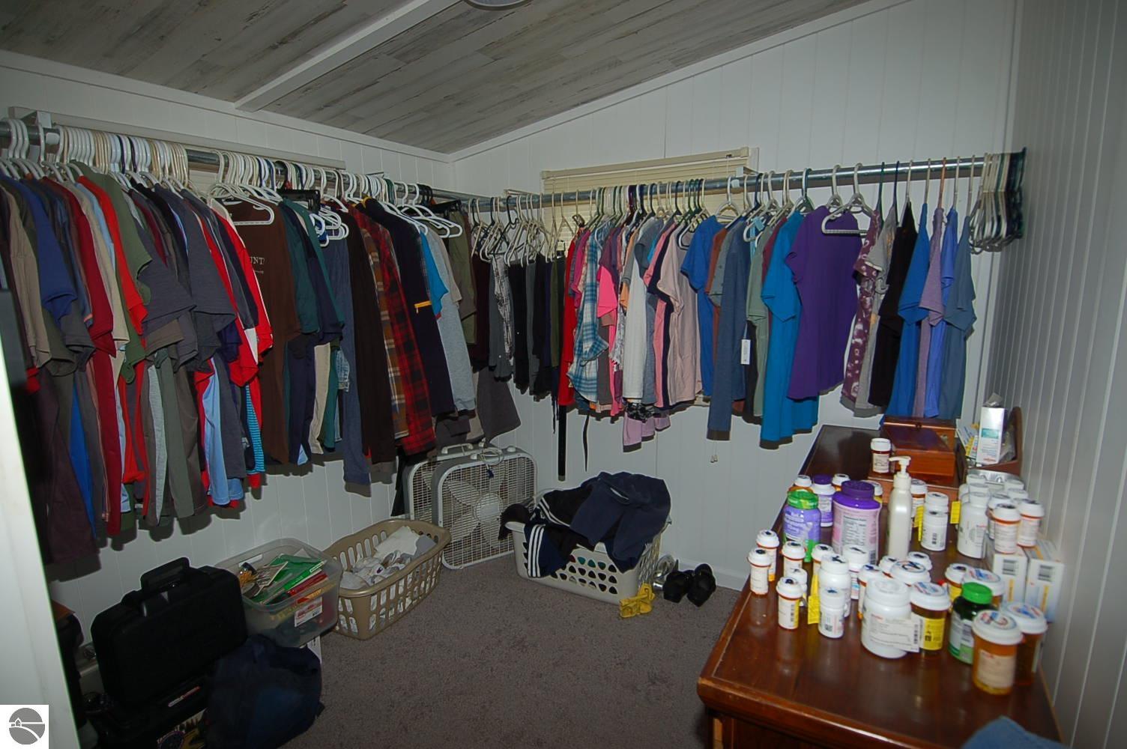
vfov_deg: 67.3
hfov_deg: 90.1
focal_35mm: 18
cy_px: 374
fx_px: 563
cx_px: 564
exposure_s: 1/60
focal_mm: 12
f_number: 4
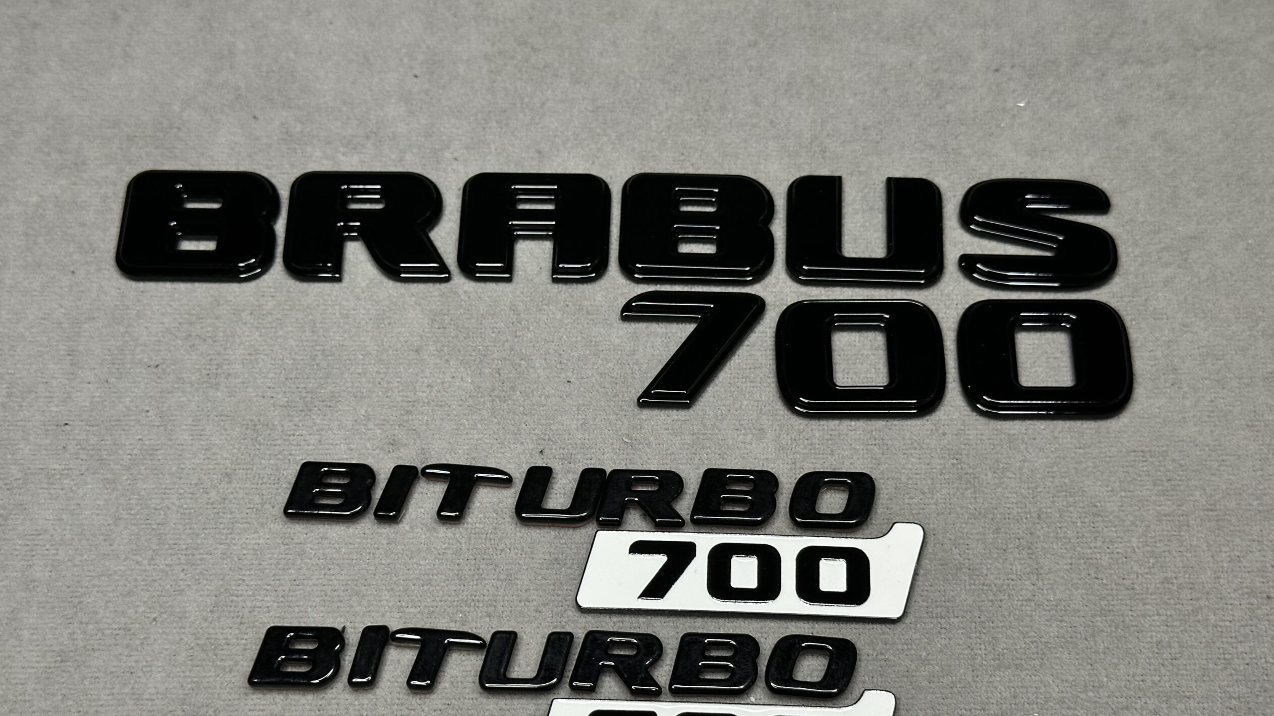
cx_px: 633
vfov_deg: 22.5
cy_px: 474
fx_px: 1790
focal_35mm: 53
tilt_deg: -62.3
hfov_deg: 39.2
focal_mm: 6.86
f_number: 1.78
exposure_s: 1/60
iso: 125
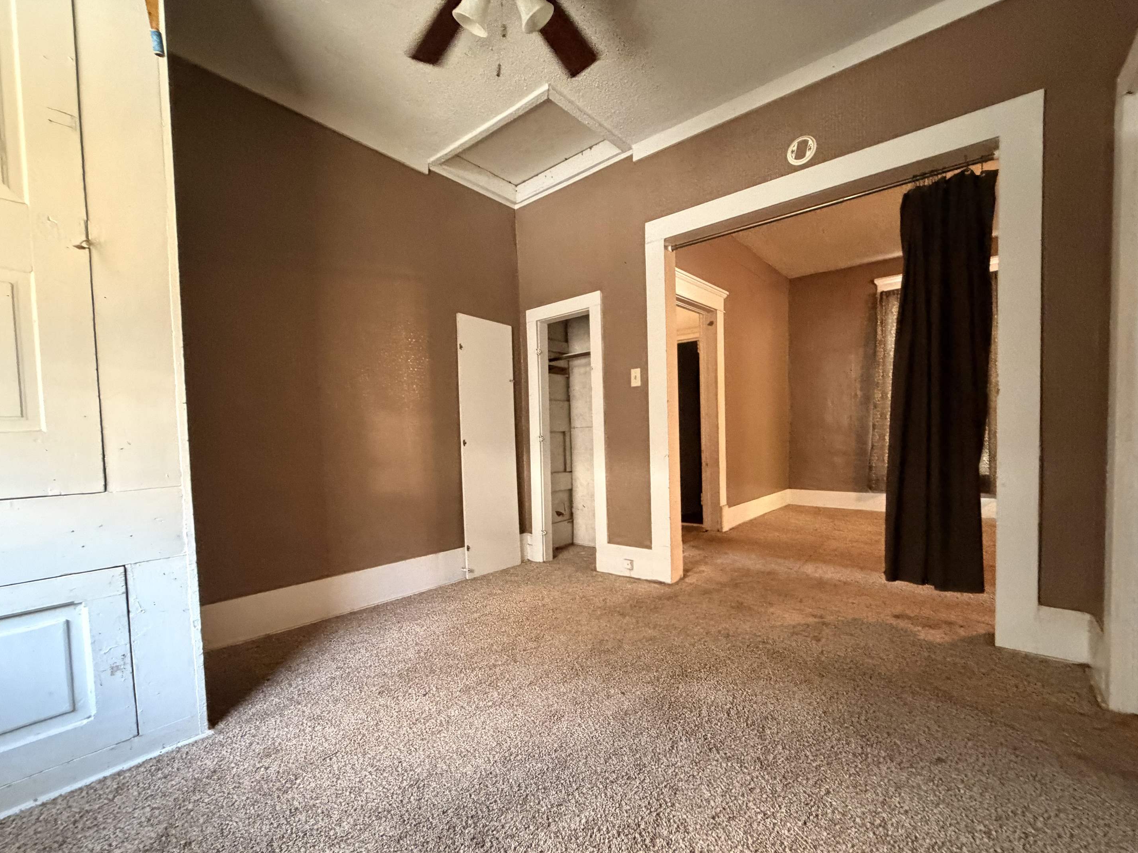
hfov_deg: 98.2
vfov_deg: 81.6
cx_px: 576
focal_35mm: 15
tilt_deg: -1.3
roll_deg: +1.7
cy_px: 455
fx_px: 493
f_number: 2.2
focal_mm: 2.22
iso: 1000
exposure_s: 1/40
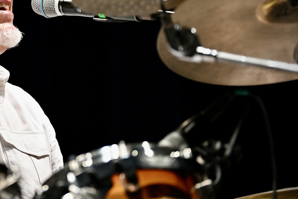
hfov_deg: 5.3
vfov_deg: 3.6
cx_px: 9
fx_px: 3195
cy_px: 21
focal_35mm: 386
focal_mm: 170
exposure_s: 1/200
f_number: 2.8
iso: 1250
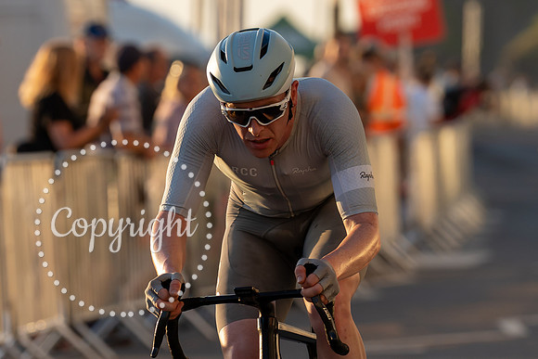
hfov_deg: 5.1
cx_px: 216
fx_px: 5983
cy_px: 259
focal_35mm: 400
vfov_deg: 3.4
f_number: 3.5
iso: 200
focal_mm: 171
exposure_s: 1/1000
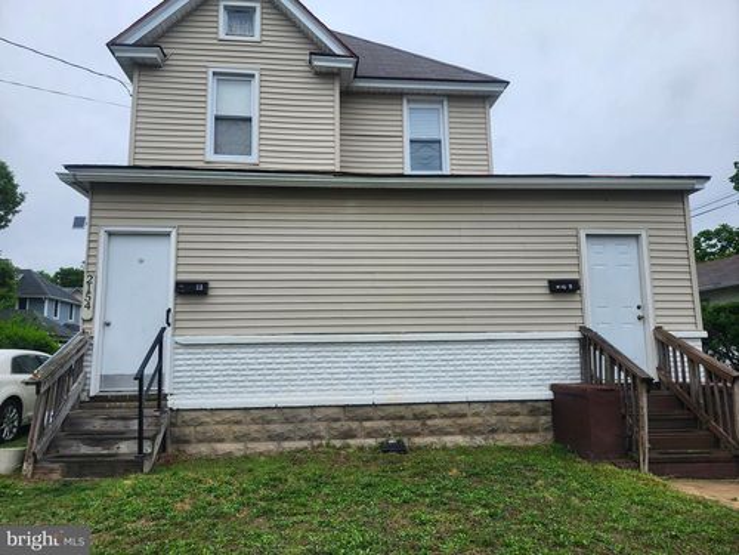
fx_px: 491
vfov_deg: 58.9
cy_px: 278
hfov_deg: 73.9
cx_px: 370
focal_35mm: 23
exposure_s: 1/754
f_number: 1.8
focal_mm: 5.54
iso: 25
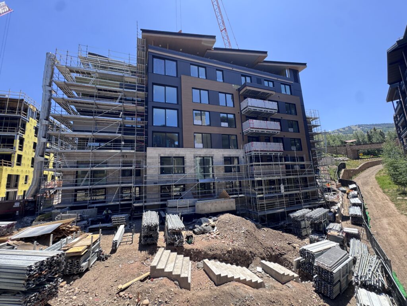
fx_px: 165
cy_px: 153
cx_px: 204
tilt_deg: +8.3
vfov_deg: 85.7
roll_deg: +2.6
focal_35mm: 14
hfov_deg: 102.1
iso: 40
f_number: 2.2
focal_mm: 2.22
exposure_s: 1/316
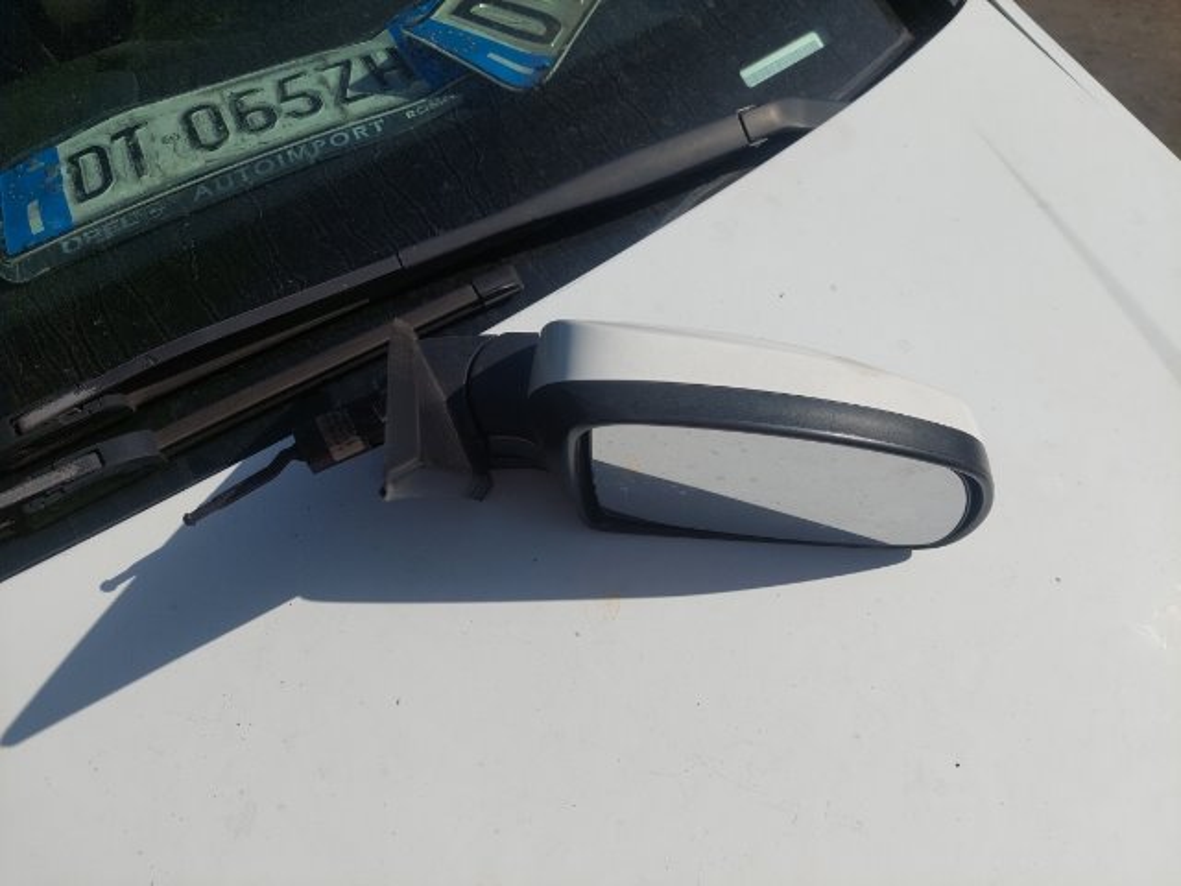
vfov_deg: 56.8
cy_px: 443
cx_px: 590
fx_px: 819
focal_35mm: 24
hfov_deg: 71.6
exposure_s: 1/3931
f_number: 1.8
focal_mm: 5.23
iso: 40
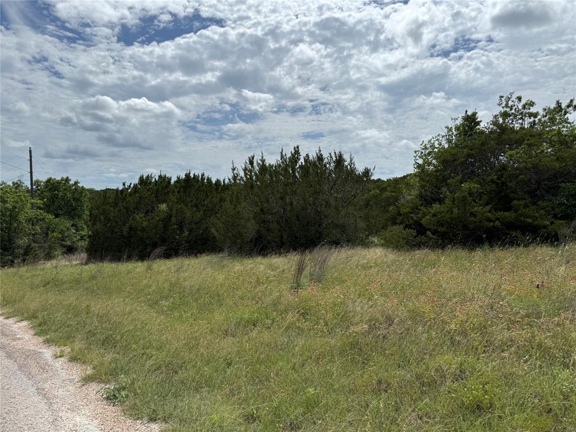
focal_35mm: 24
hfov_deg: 71.6
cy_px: 216
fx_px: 399
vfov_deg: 56.8
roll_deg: +3.0
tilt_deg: +0.4
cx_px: 288
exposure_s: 1/11905
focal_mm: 6.76
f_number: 1.78
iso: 80
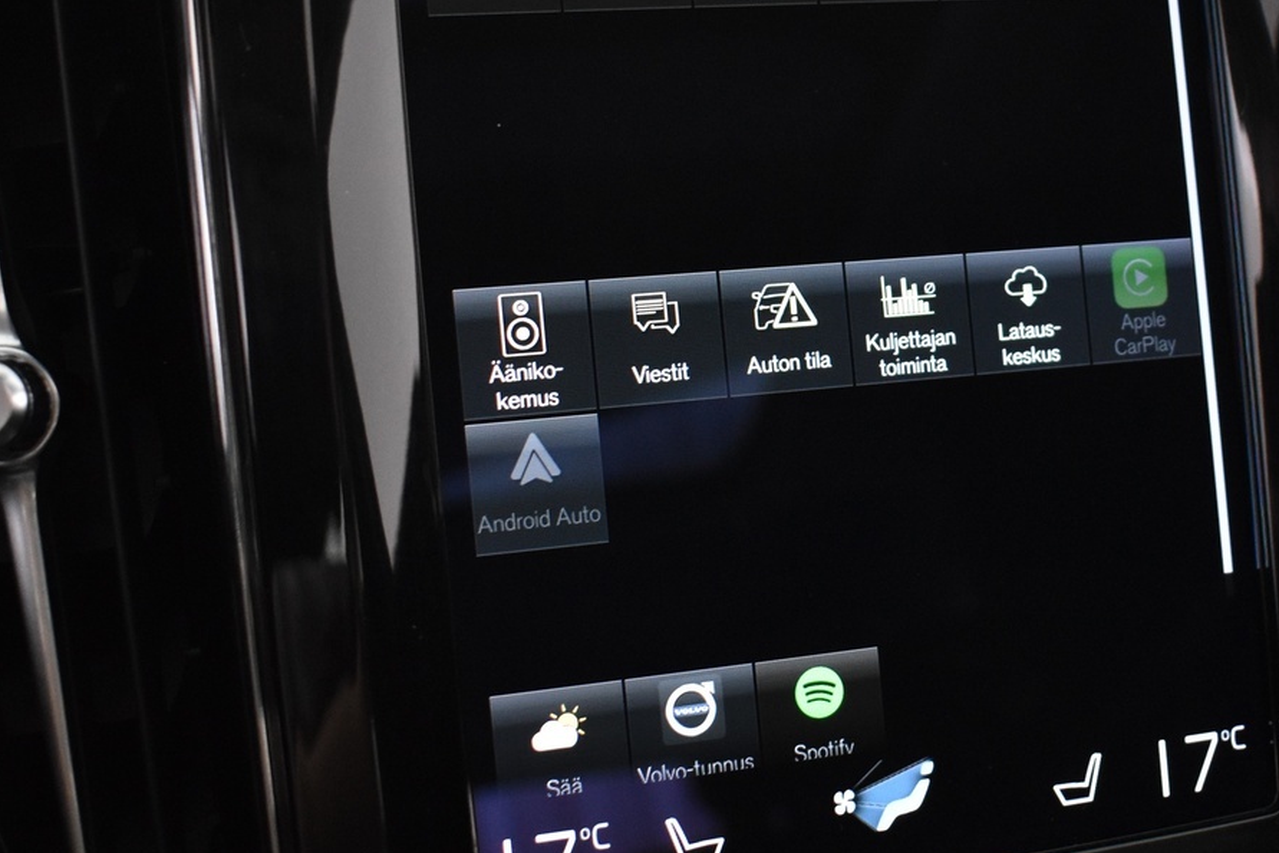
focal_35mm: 60
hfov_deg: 33.4
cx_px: 672
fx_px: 2131
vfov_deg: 22.6
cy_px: 382
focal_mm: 22
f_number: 3.8
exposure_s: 1/30
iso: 2000
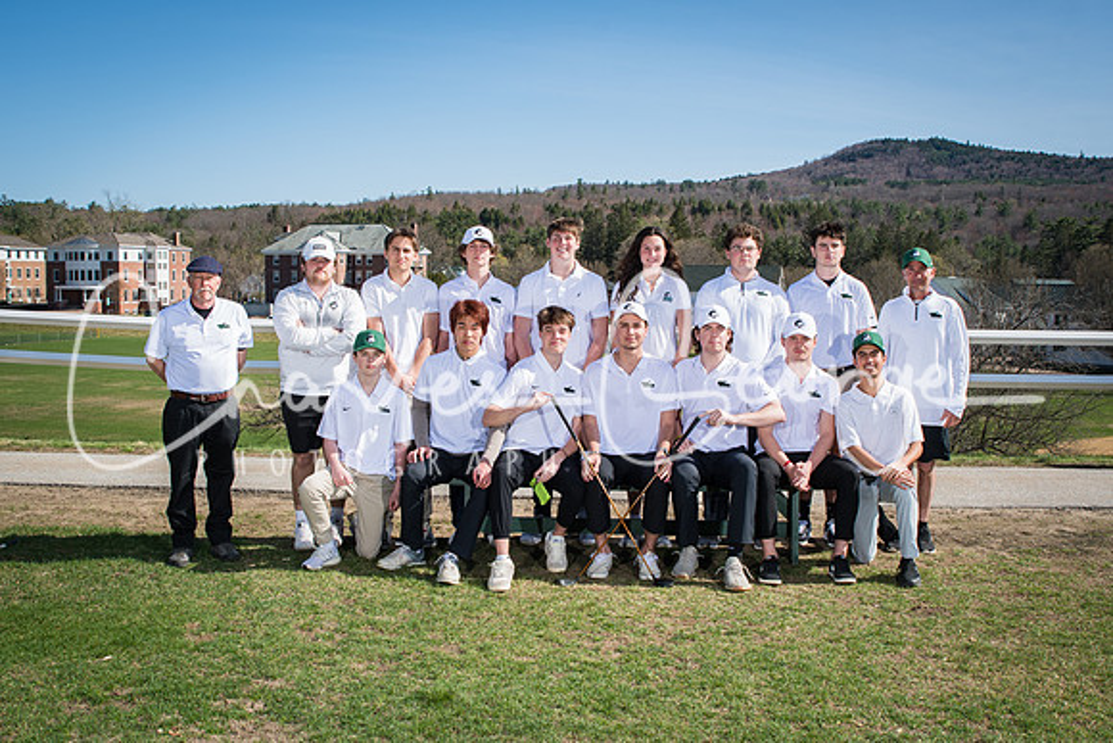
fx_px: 1113
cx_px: 556
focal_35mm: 36
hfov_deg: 53.1
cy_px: 372
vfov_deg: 36.9
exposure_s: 1/200
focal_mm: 24
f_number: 7.1
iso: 100
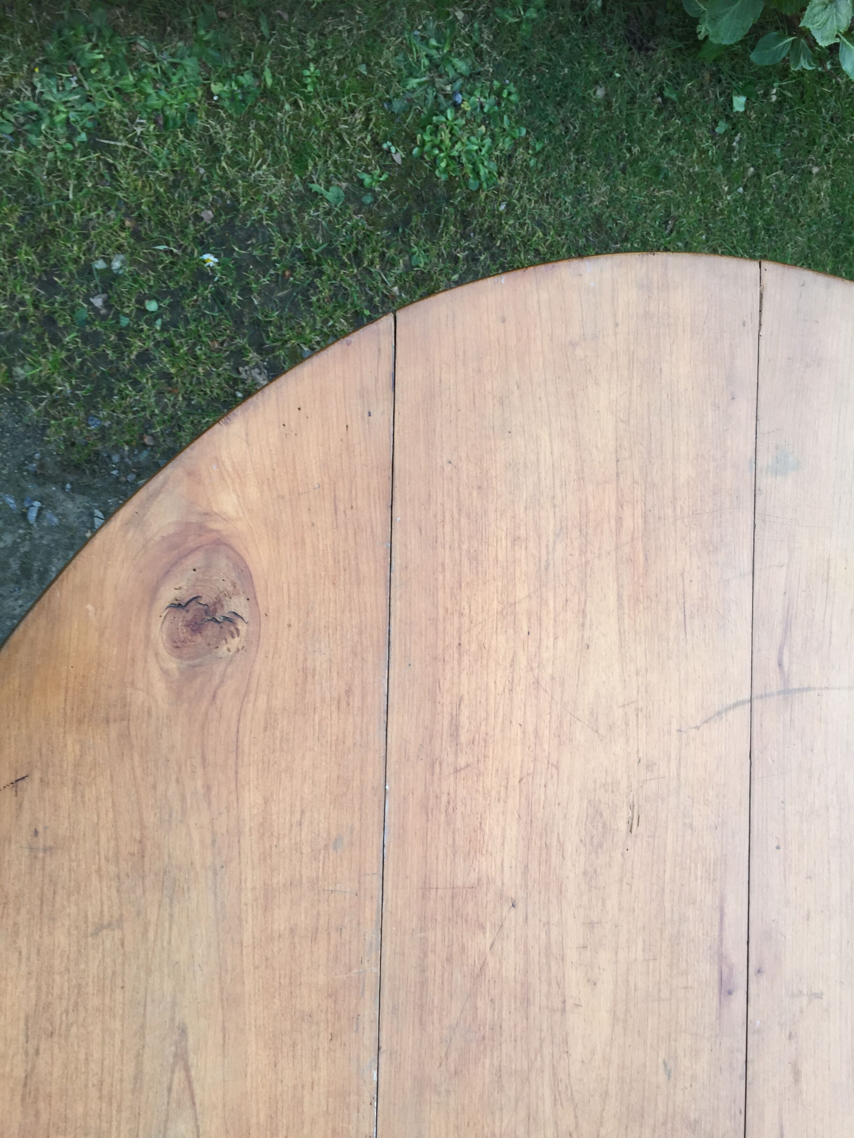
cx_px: 427
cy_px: 569
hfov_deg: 48.2
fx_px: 954
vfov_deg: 61.7
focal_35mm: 29
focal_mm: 4.15
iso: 32
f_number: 2.2
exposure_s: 1/50
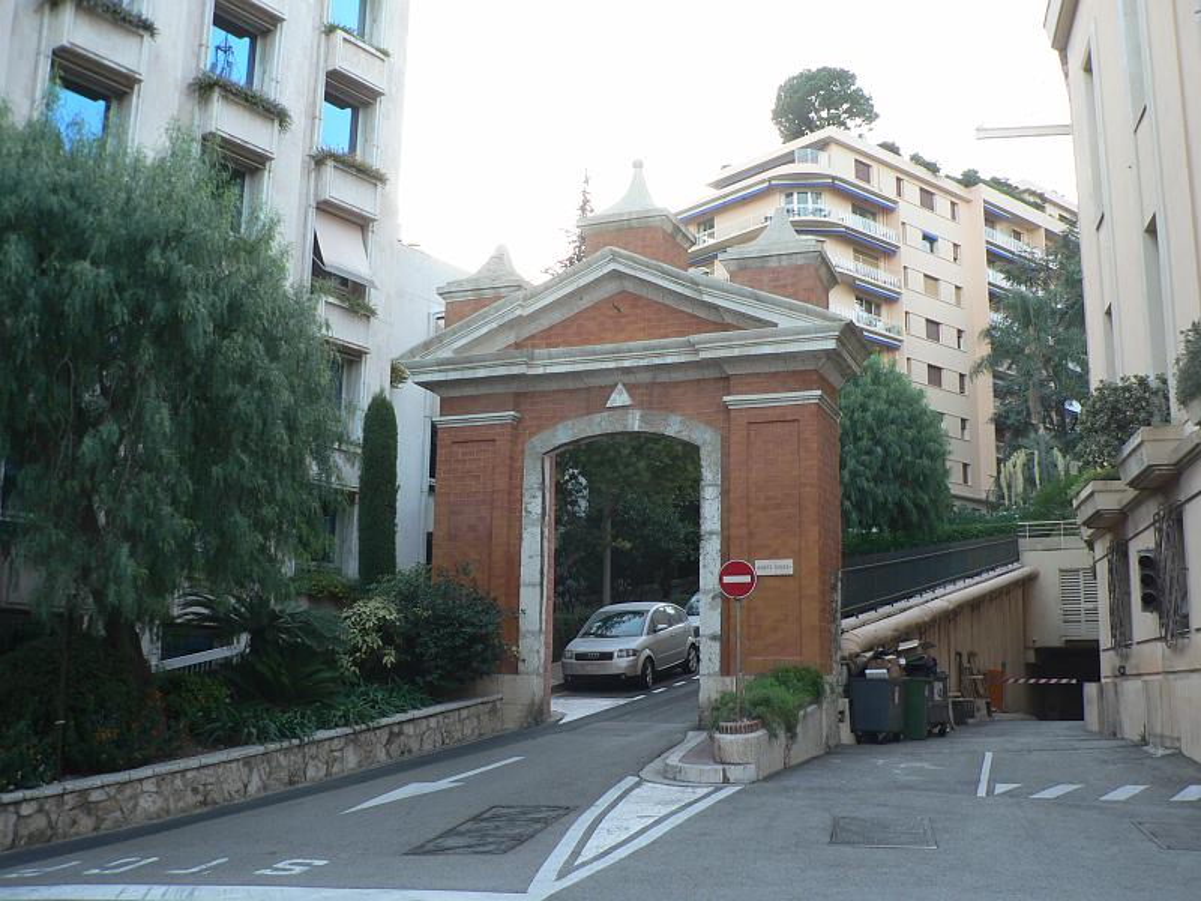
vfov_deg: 39.7
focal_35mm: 36
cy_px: 450
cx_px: 600
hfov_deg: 51.4
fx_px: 1249
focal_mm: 6
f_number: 2.8
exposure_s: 1/80
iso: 80
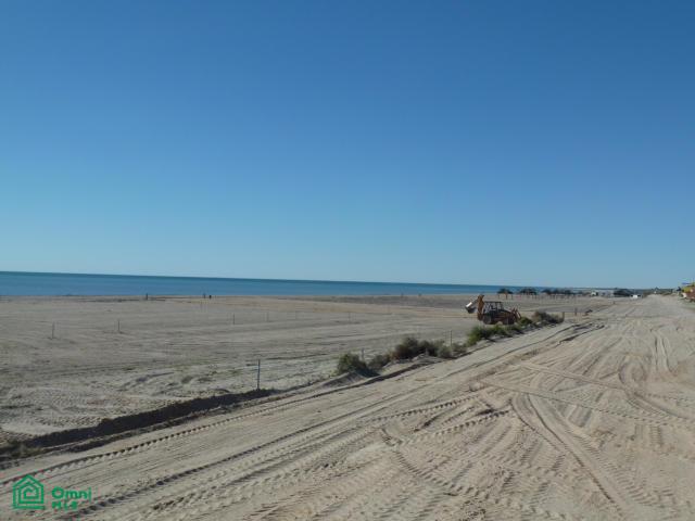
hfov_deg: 46.8
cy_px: 260
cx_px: 348
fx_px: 803
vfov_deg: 36.0
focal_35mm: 40
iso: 80
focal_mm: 6.5
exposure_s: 1/640
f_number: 5.6
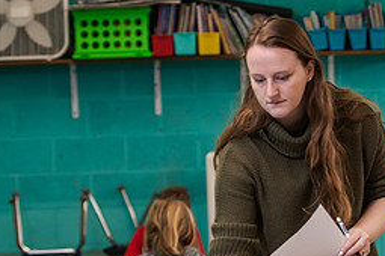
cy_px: 231
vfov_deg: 8.6
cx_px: 310
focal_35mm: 159
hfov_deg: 12.9
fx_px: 1700
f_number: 3.2
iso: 800
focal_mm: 70
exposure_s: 1/160
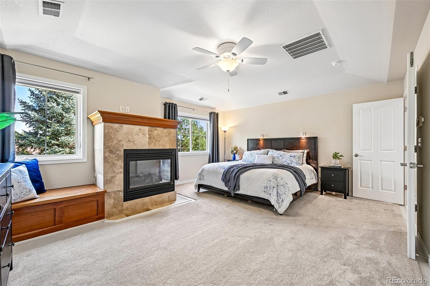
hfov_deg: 104.3
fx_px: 167
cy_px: 143
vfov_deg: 81.2
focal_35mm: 14
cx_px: 215
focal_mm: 14
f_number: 9
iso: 280
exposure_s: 1/15
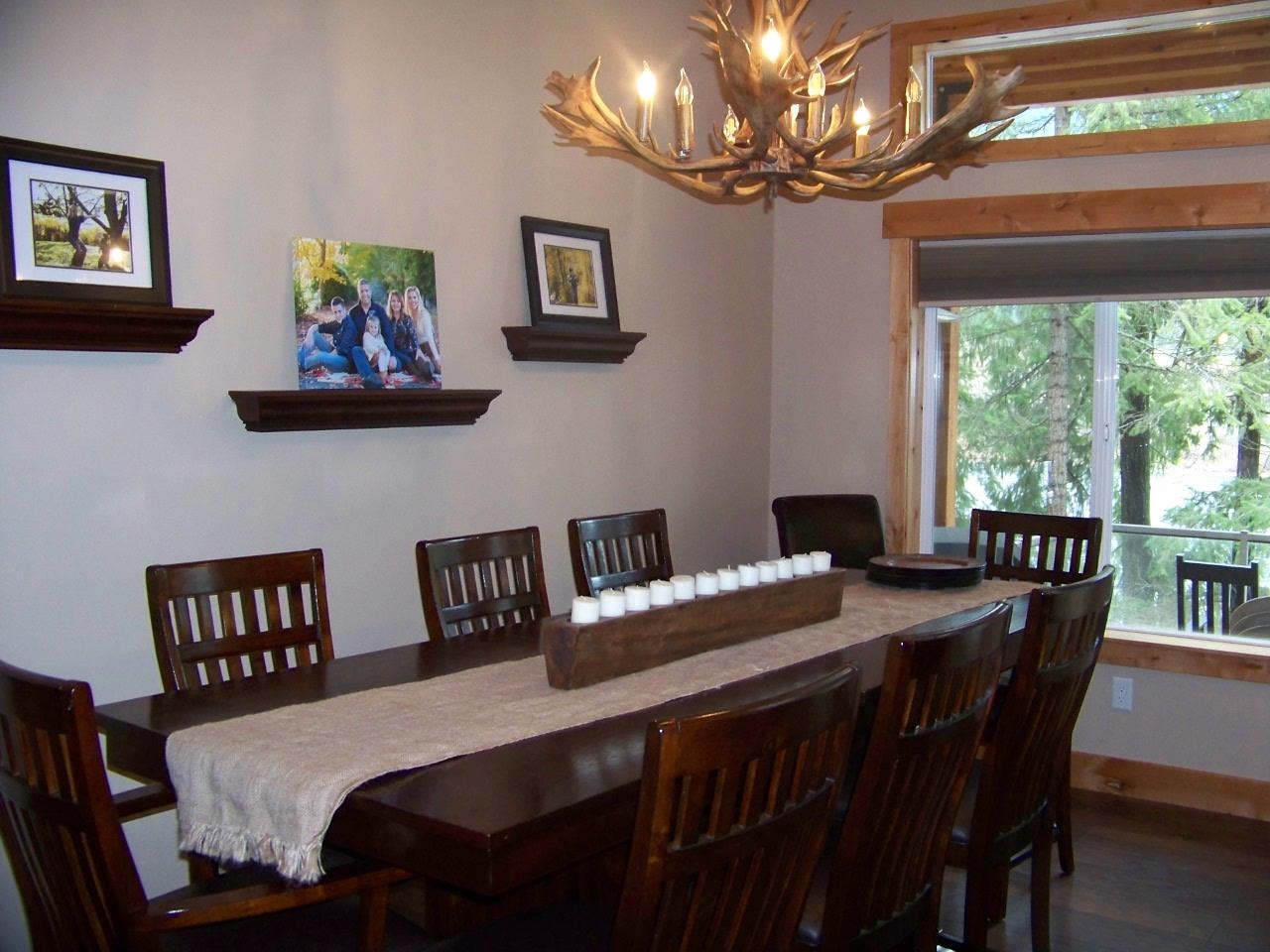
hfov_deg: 51.4
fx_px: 1321
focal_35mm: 36
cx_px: 635
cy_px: 476
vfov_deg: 39.7
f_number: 2.8
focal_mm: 5.85
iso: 200
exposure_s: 1/30
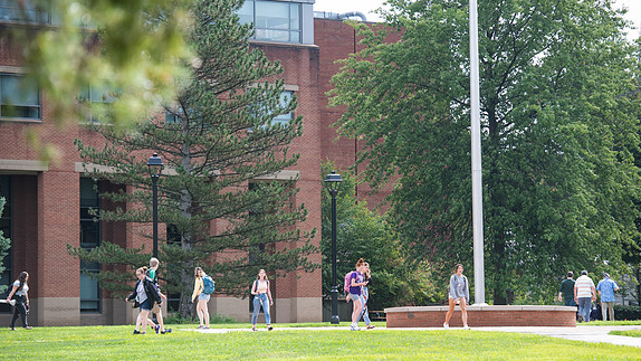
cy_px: 206
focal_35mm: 157
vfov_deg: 7.7
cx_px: 320
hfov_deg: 13.7
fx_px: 2669
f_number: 4
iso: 320
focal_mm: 145
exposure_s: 1/640
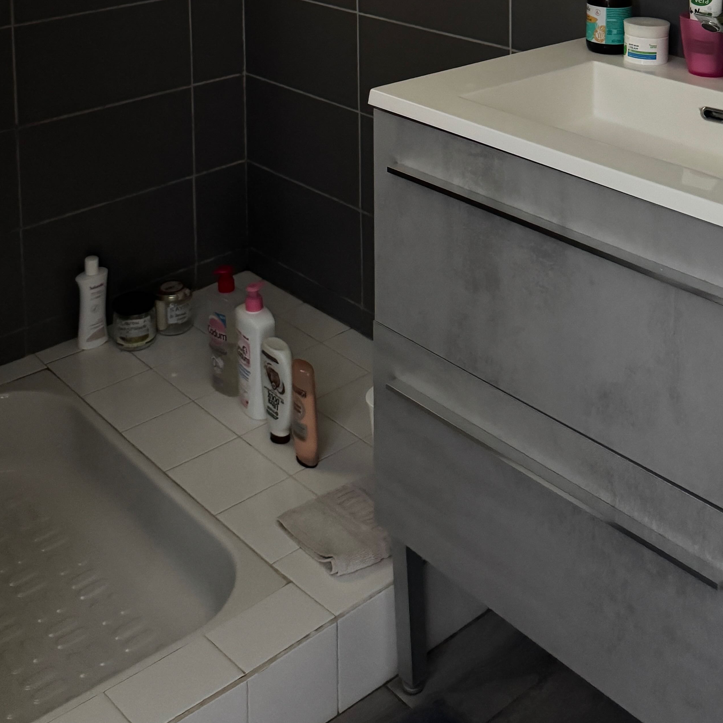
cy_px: -82
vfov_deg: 31.2
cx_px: 355
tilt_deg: -7.1
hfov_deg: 35.4
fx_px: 1134
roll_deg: +0.3
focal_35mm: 48
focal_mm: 6.76
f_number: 1.78
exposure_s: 1/34
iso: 1000
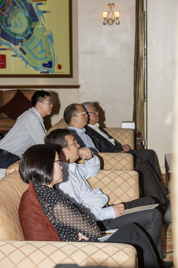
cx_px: 89
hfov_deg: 13.7
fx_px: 742
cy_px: 134
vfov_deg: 20.4
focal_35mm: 100
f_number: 8
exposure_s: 1/60
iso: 400
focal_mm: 100
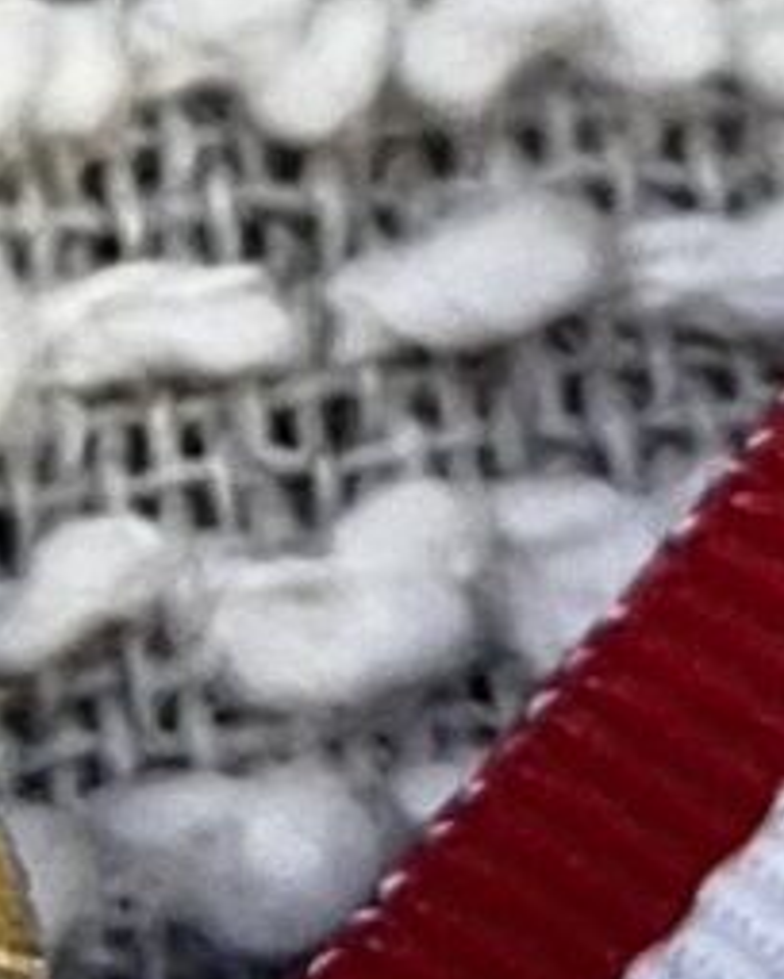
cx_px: -1122
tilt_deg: -54.8
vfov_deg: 9.0
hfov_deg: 6.8
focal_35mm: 214
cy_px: 0
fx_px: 6207
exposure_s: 1/50
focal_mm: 3.99
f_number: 1.8
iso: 250
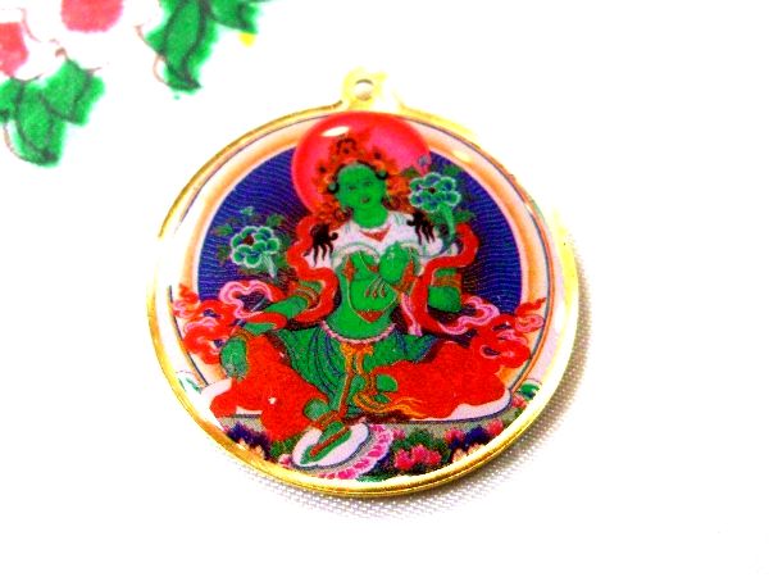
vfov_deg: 37.7
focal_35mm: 38
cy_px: 288
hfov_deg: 49.0
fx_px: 844
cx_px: 384
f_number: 2.8
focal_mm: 7.9
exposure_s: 1/50
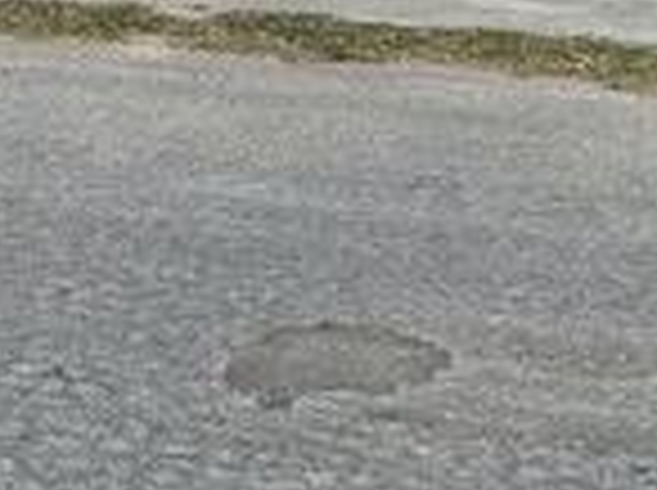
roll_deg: +0.2
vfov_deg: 12.3
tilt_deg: -1.3
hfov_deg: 16.7
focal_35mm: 114
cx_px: -94
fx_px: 2160
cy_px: -261
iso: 50
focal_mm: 5.7
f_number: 1.5
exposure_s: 1/1751
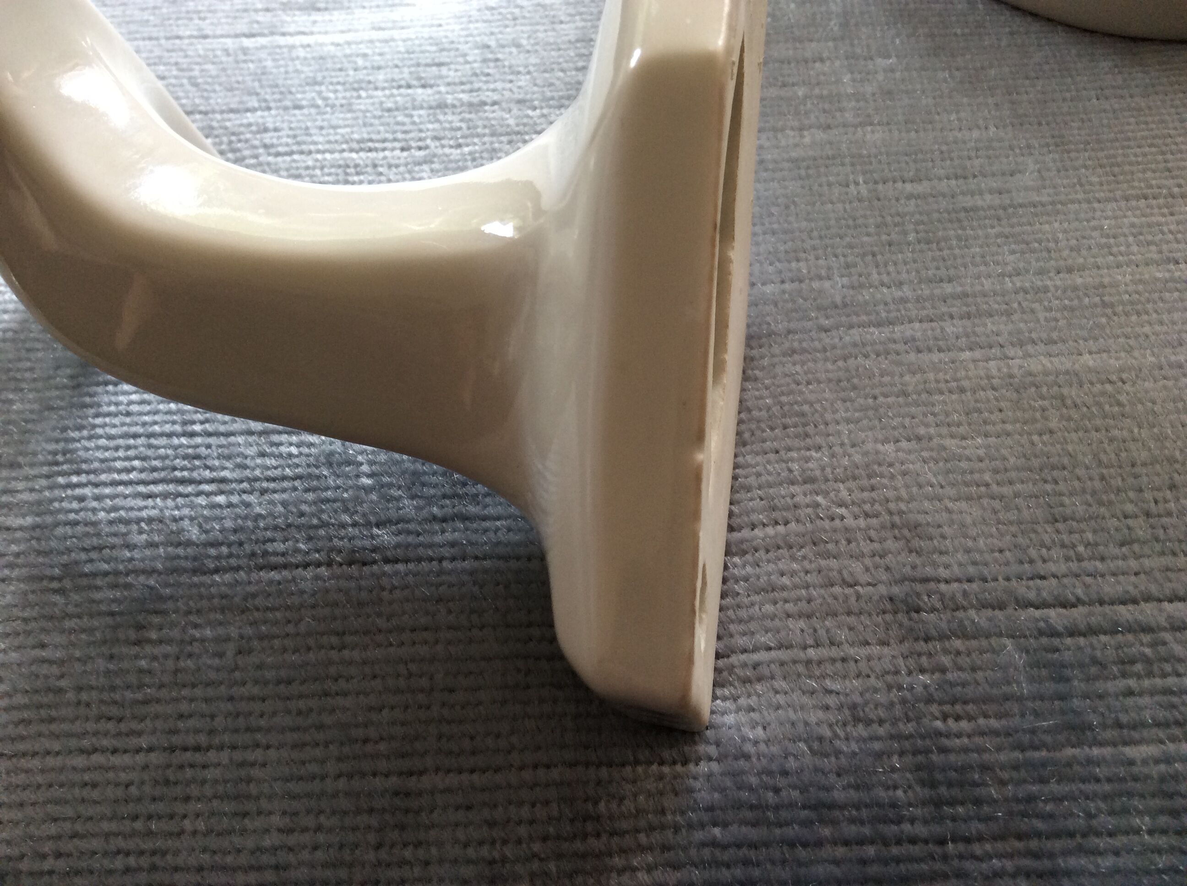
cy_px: 443
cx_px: 594
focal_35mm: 32
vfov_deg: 44.1
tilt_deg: -54.7
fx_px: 1096
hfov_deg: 56.9
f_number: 2.4
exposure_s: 1/25
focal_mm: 3.3
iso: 64
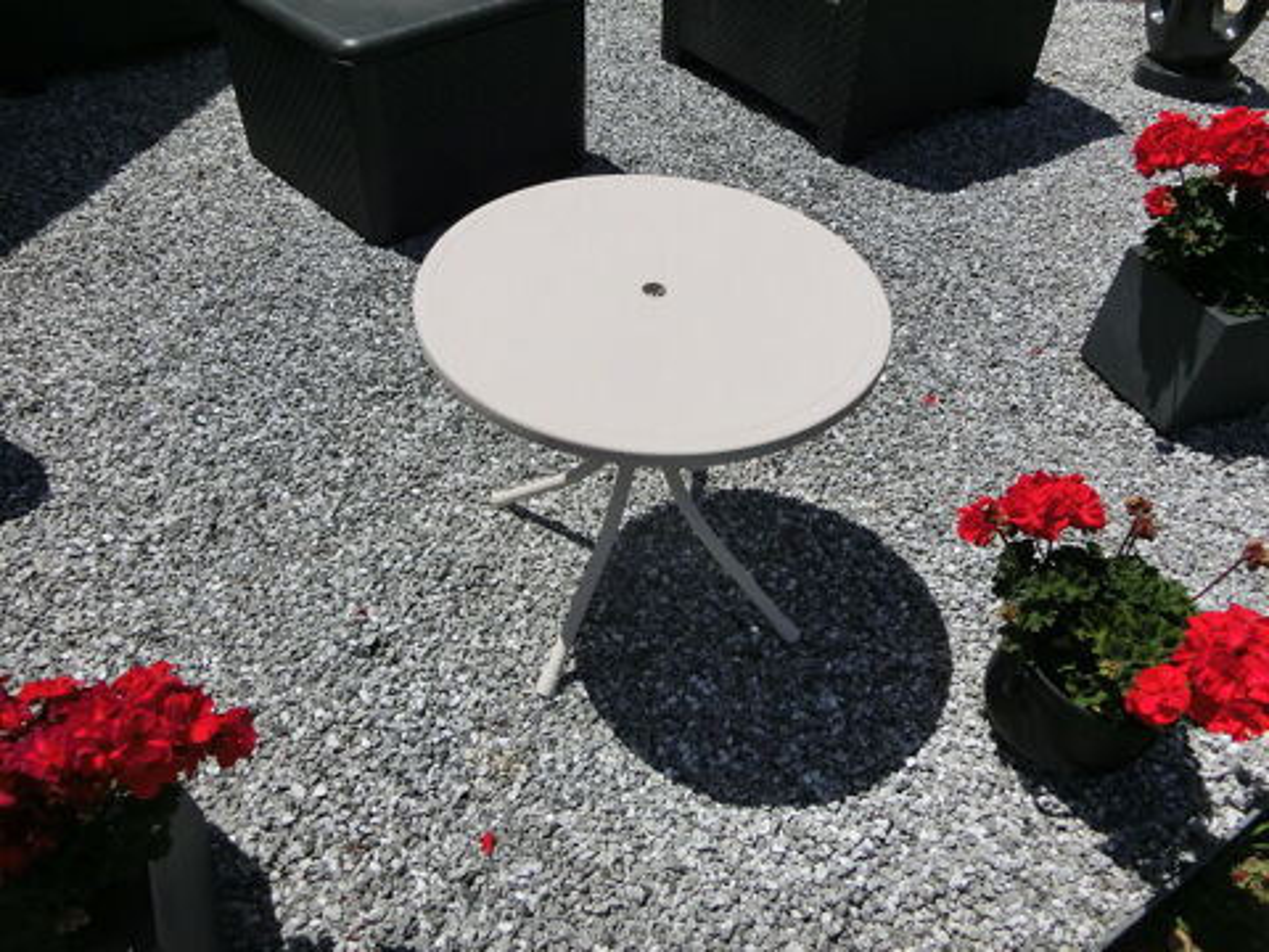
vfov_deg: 54.9
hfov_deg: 69.4
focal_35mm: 25
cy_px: 476
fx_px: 916
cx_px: 634
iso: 80
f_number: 7
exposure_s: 1/800
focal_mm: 4.5
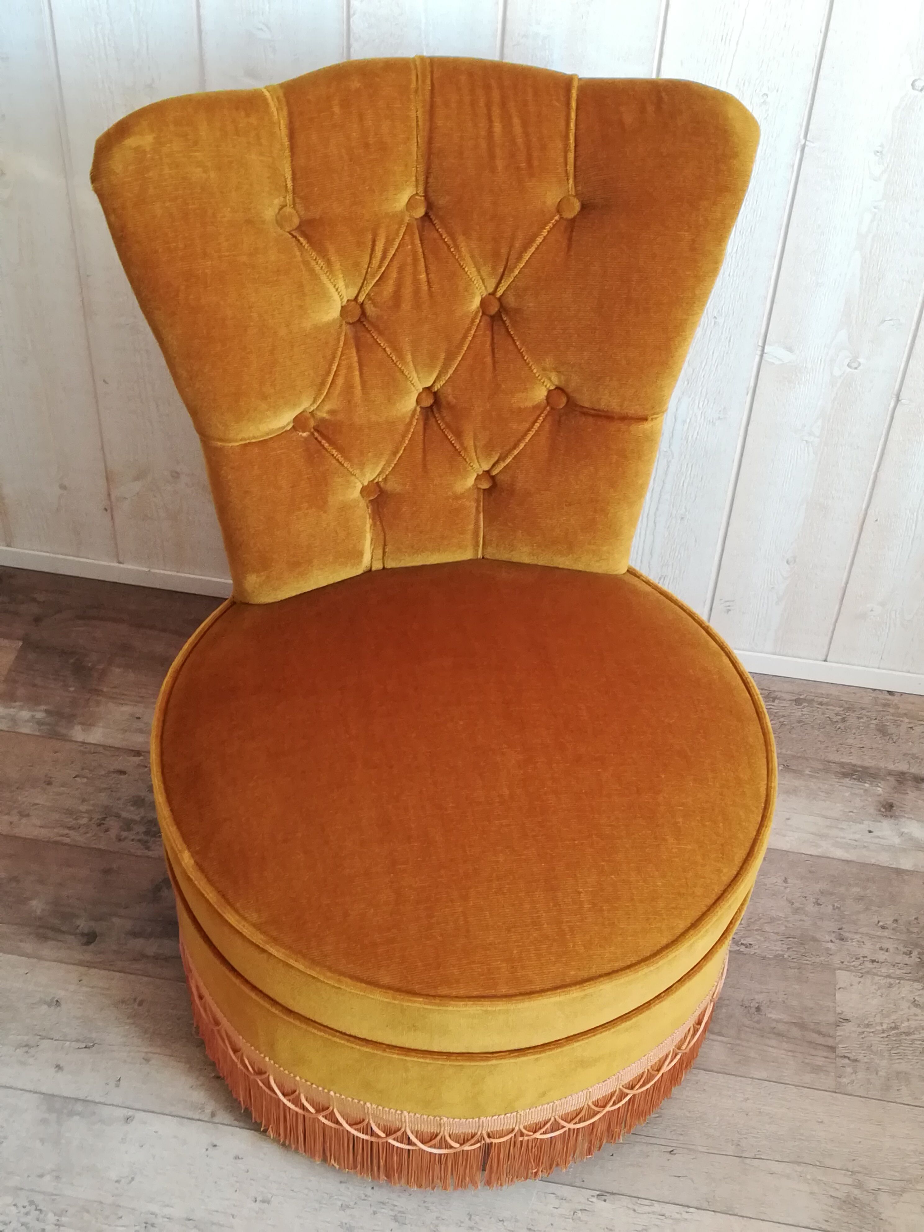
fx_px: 1566
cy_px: 616
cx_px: 462
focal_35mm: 44
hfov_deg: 32.9
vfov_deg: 42.9
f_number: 2.2
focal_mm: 3.83
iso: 200
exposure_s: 1/33.3
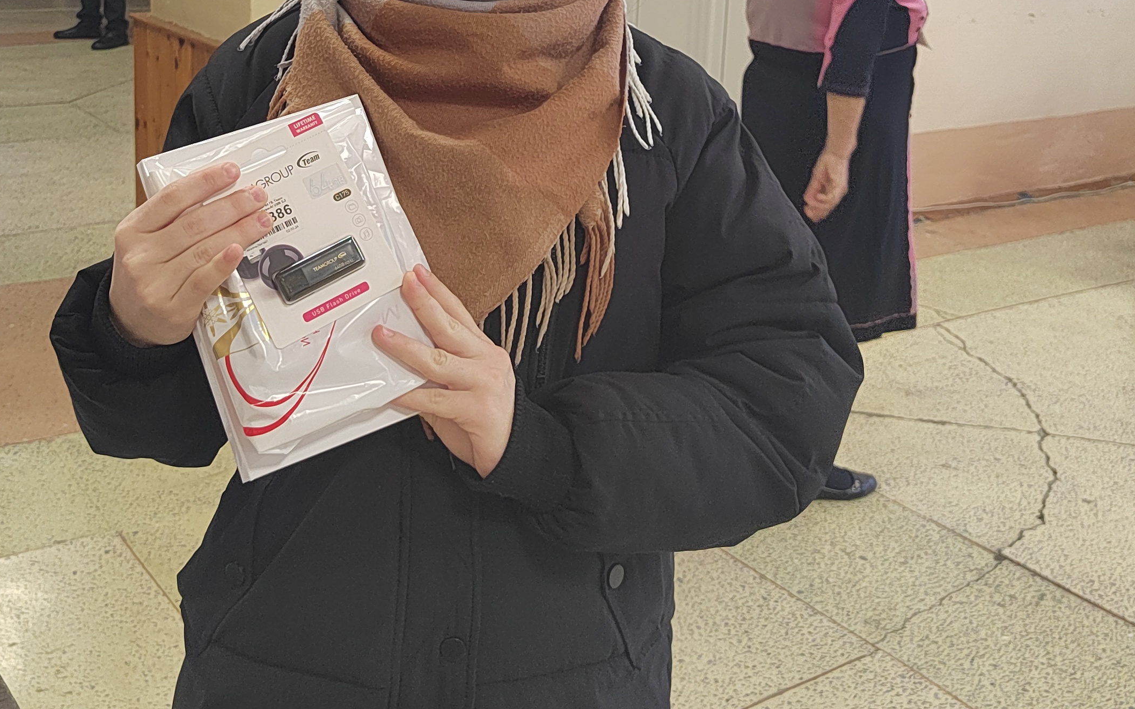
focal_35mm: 45
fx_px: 1392
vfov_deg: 27.7
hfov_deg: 44.2
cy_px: 95
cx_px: 478
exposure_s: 1/50
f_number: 1.9
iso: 1138
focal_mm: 5.52
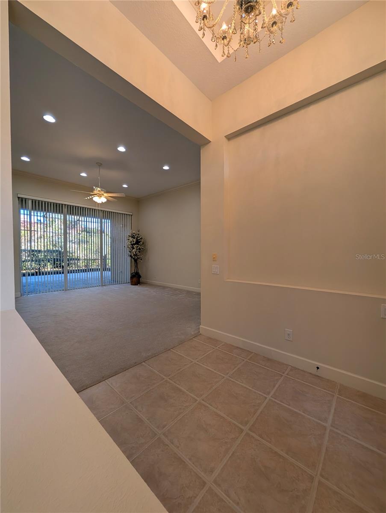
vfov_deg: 110.5
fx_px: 178
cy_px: 256
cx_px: 193
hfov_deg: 94.6
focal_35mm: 12
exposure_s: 1/171
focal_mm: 2.02
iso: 54
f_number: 1.7
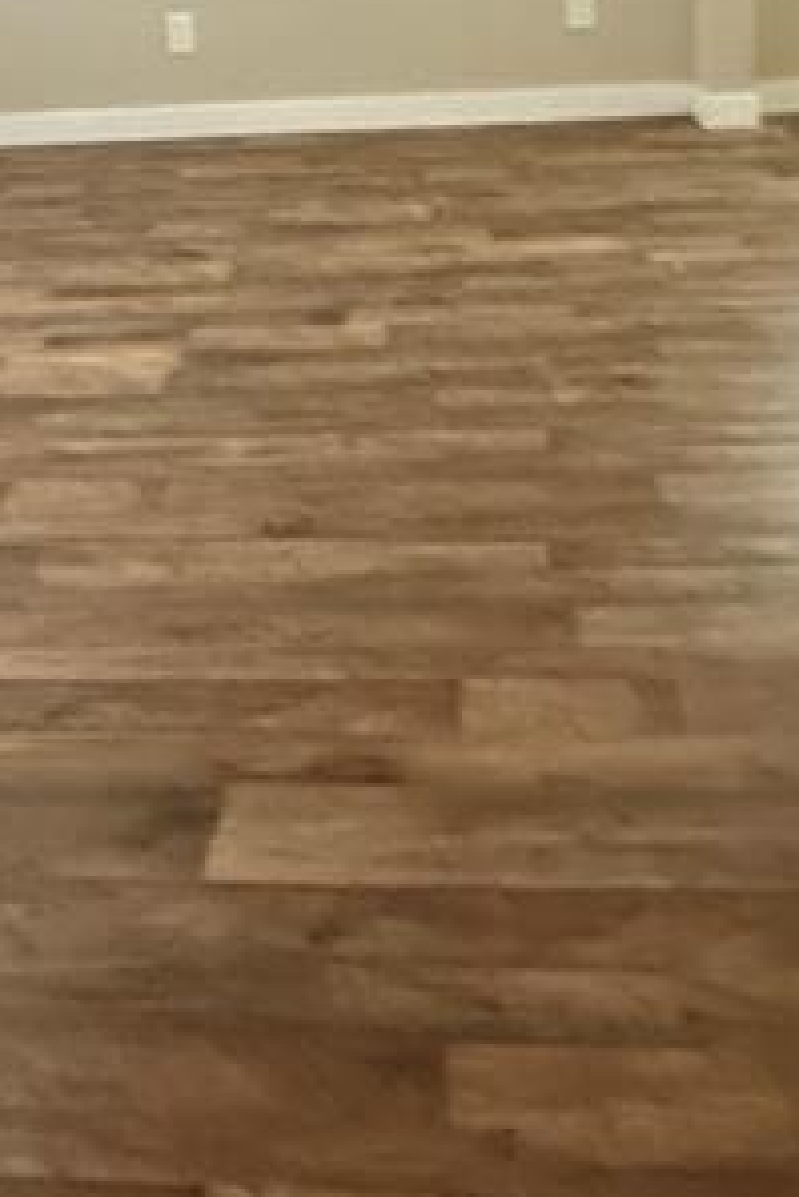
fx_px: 1663
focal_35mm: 50
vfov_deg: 37.5
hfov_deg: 26.8
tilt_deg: -17.5
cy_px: 165
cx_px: 237
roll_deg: +5.3
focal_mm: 2.22
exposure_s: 1/60
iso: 640
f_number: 2.2
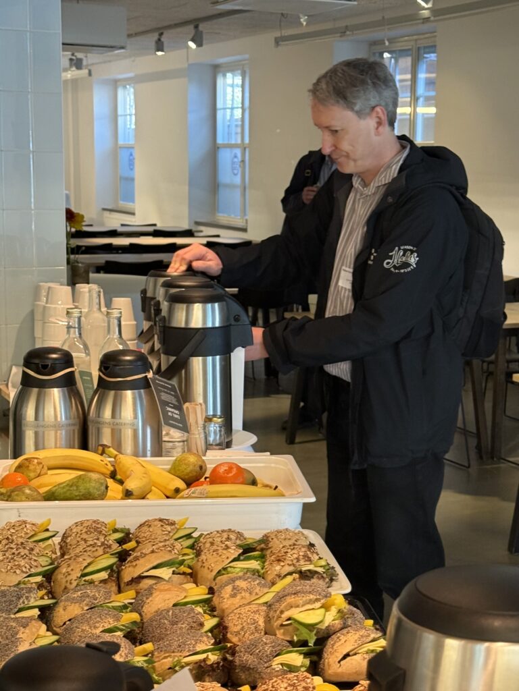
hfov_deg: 30.3
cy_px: 346
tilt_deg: -9.4
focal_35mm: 48
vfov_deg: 39.7
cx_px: 260
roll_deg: -1.3
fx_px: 960
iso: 160
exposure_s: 1/50
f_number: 1.78
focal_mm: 6.76
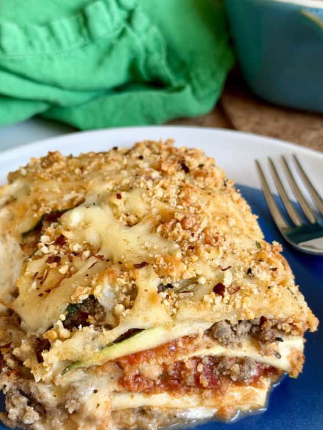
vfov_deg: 31.6
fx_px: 759
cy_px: 254
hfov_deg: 24.0
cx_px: 126
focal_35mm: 61
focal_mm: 6.8
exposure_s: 1/68
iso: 100
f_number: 1.8
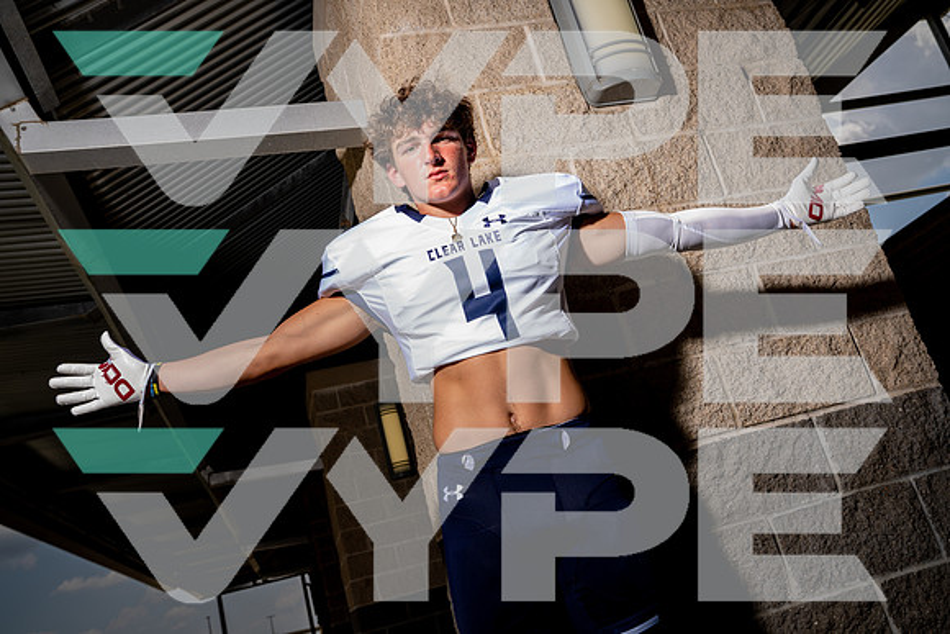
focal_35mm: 32
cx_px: 475
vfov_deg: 41.1
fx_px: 845
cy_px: 317
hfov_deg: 58.7
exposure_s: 1/250
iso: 100
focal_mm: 32
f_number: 8
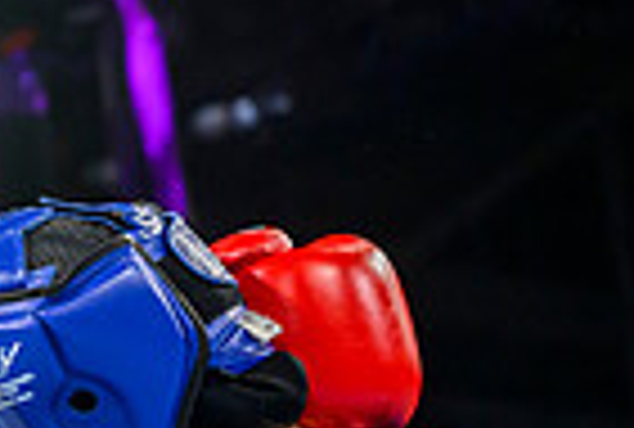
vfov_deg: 5.4
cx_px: -658
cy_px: 498
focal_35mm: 254
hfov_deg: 7.7
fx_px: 4488
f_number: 3.5
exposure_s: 1/1250
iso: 2000
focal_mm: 50
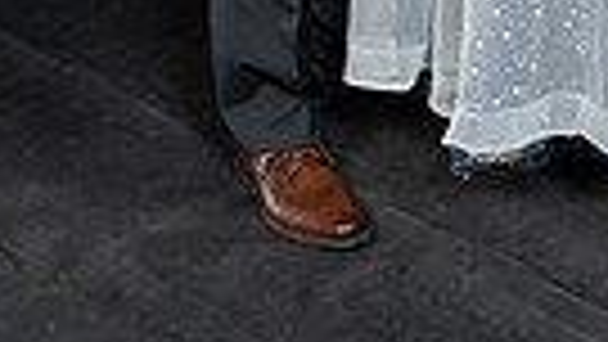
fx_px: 2193
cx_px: 477
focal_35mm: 136
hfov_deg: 15.7
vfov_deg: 8.0
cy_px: -590
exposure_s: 1/100
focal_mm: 39
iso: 320
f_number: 9
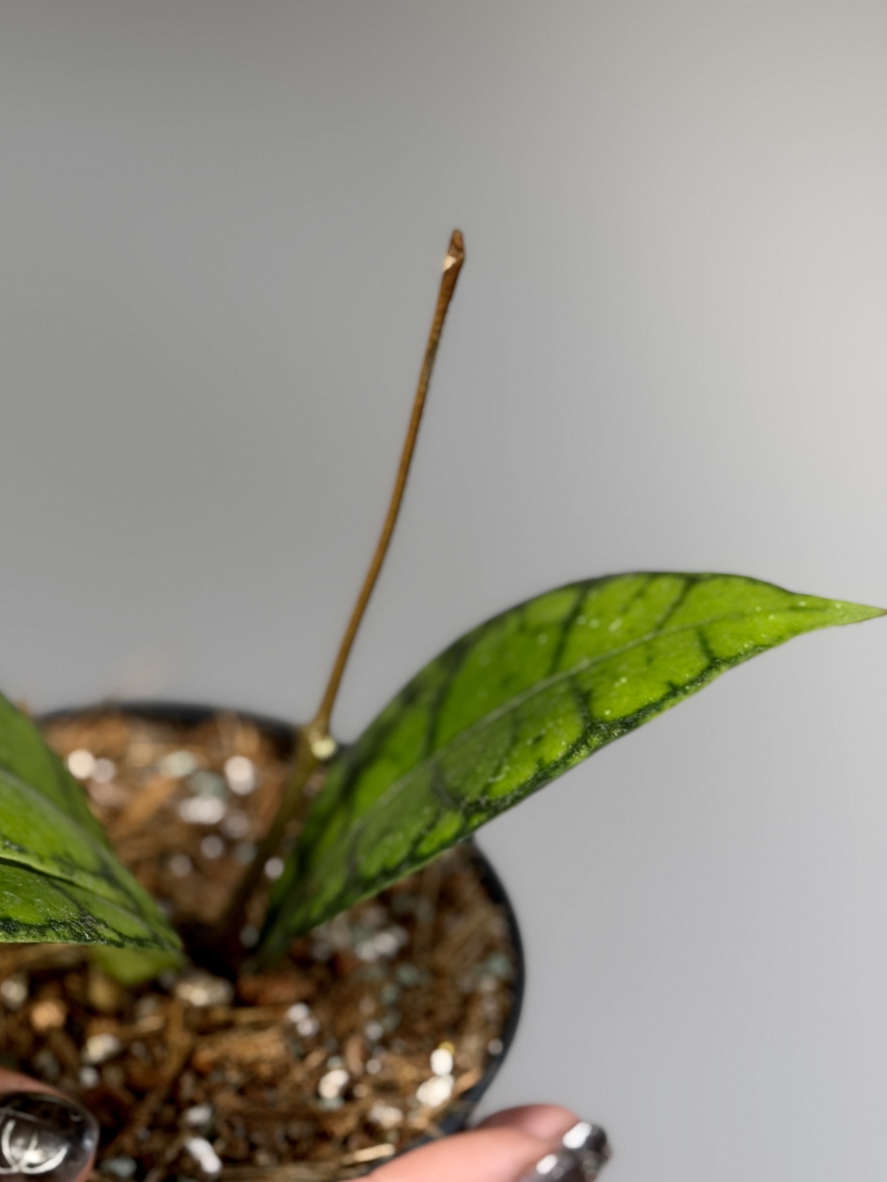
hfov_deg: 15.0
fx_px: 3314
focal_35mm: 97
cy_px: 498
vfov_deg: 20.2
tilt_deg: -9.1
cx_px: 2
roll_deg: +0.9
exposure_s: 1/100
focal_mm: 6.76
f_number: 1.78
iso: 80
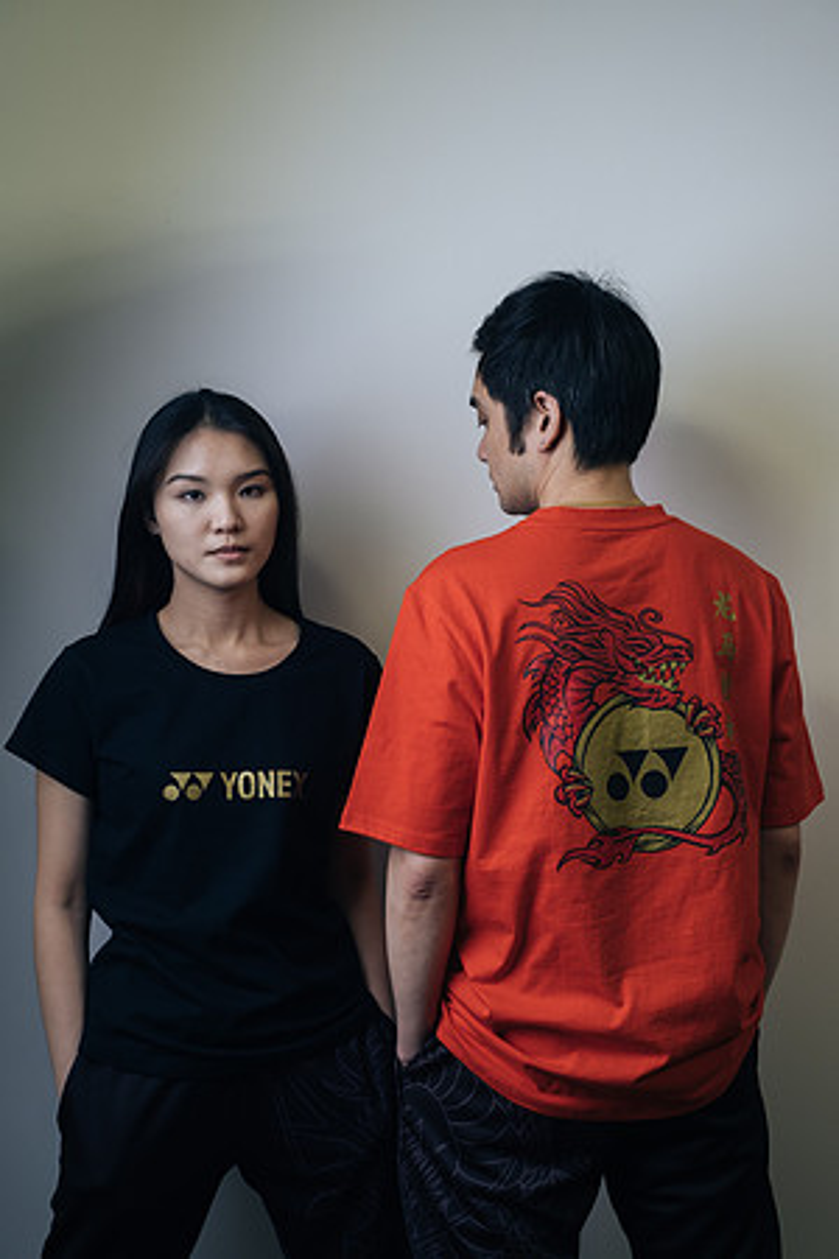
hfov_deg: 25.5
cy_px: 630
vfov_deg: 37.5
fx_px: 1853
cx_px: 420
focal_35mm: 53
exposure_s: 1/125
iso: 400
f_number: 3.2
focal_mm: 35.3
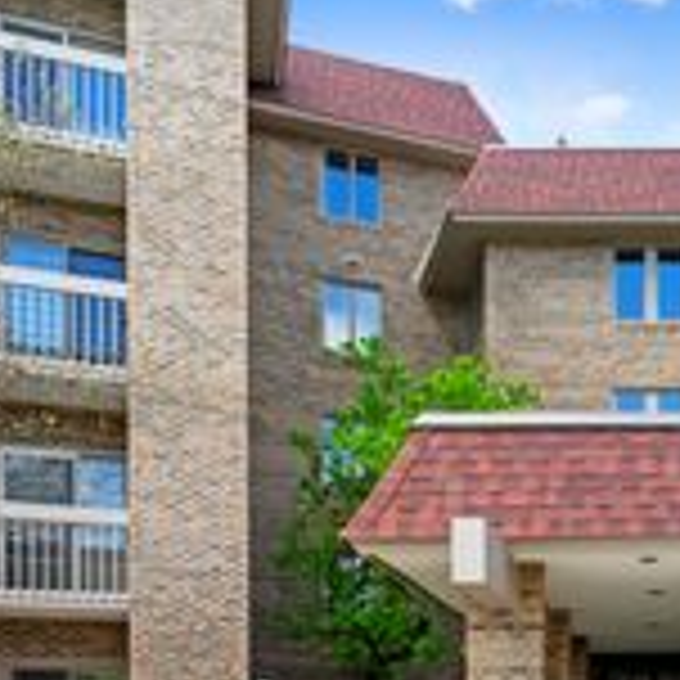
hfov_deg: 33.5
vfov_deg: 32.4
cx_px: 666
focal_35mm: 47
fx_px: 1038
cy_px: 727
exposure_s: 1/20
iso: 50
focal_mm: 16.6
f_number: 9.5
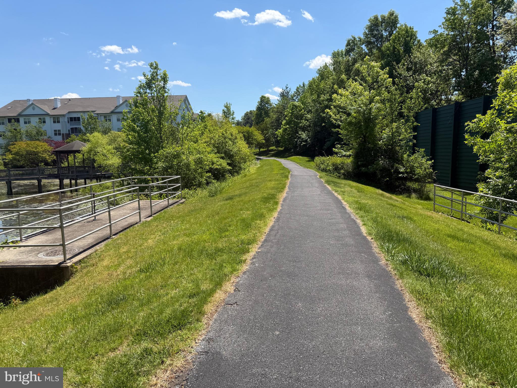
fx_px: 358
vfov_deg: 56.8
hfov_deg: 71.6
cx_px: 258
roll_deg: +1.2
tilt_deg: -7.2
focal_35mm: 24
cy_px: 194
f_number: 1.78
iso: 80
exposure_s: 1/3584
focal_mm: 6.76
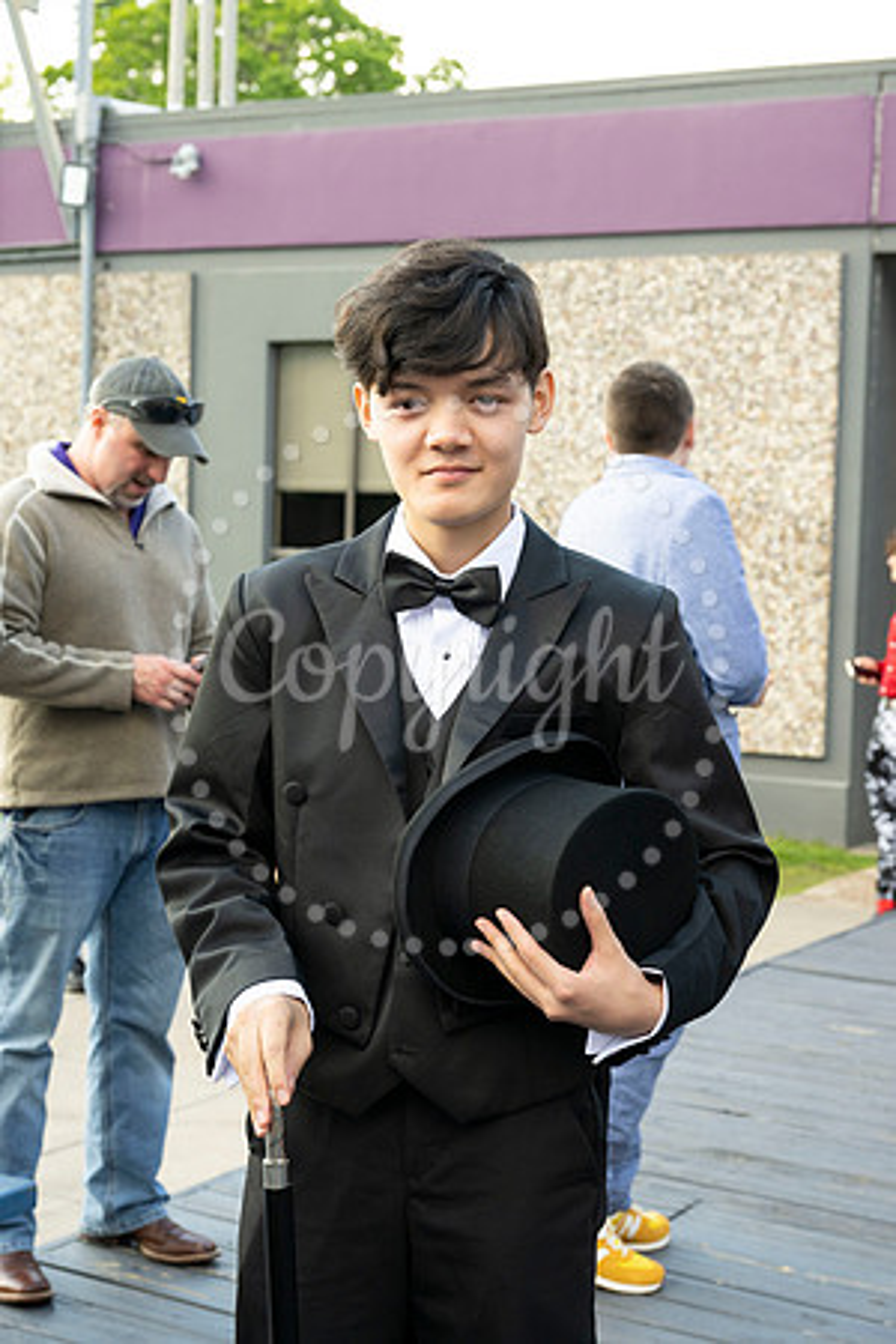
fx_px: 2202
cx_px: 448
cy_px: 672
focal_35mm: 59
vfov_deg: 33.9
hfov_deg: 23.0
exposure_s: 1/160
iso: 400
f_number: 7.1
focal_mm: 59
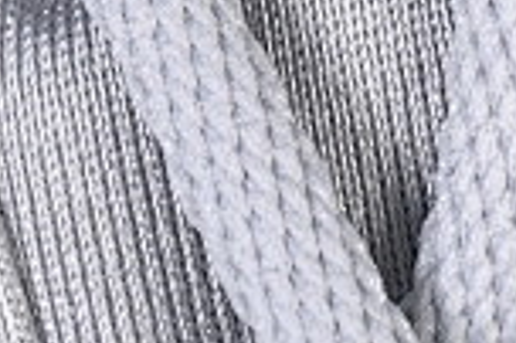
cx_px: 275
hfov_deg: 3.9
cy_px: -88
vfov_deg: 2.6
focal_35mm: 533
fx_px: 7631
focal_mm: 50
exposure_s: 1/80
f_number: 7.1
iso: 160
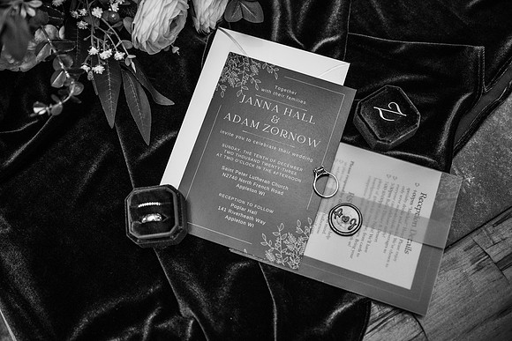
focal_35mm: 44
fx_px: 626
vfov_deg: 30.5
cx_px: 256
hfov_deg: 44.5
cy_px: 170
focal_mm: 44
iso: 800
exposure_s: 1/200
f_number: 3.5
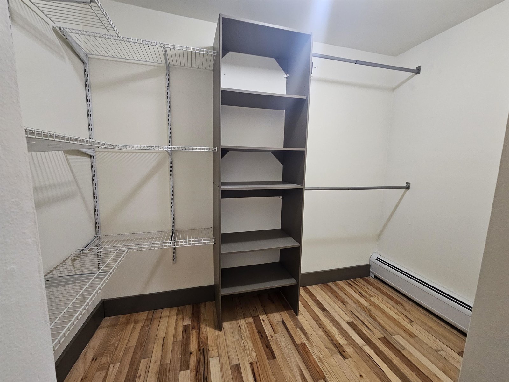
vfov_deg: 89.9
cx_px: 254
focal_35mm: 13
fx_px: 191
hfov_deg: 106.2
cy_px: 191
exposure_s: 1/30
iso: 320
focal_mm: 2.2
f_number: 2.2
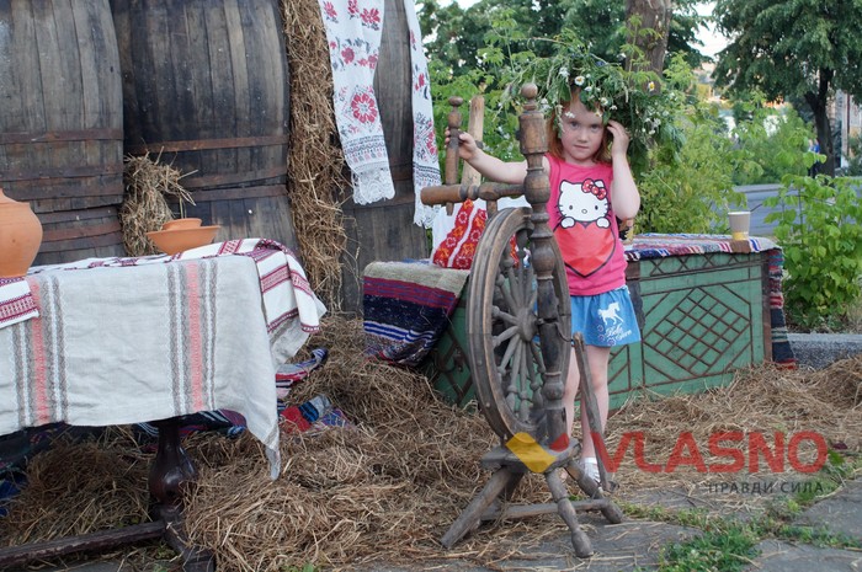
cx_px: 431
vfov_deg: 25.7
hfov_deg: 37.9
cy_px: 286
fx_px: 1256
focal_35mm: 52
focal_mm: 35
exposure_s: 1/160
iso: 1000
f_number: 5.6
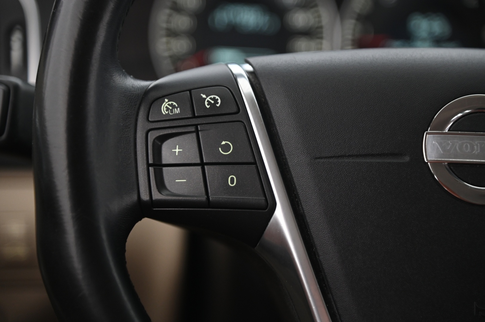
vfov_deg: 11.4
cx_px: 242
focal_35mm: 120
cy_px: 161
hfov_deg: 17.1
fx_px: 1615
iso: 2000
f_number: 4
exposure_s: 1/15
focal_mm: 120
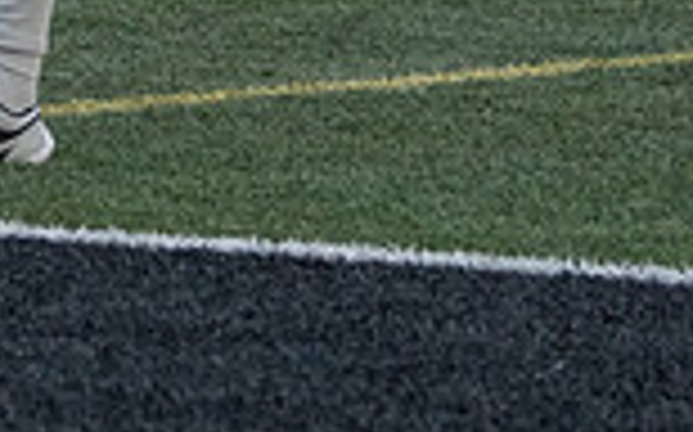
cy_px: -337
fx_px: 12381
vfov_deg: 2.0
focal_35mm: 656
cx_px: 13
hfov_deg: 3.2
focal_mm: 152
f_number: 5.6
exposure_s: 1/1000
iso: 2500
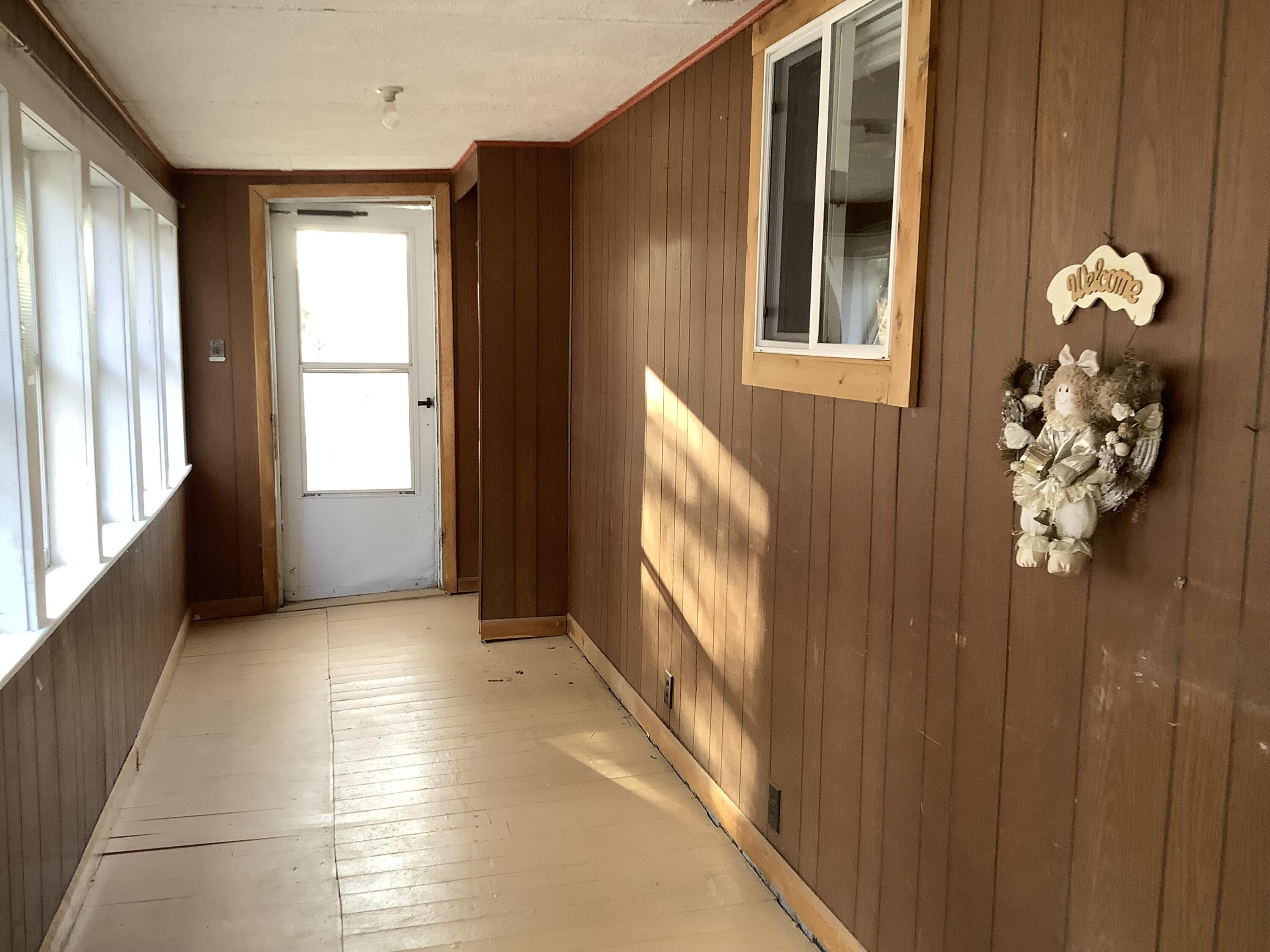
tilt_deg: -7.4
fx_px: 1137
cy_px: 476
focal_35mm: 31
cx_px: 635
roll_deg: -1.3
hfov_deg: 58.4
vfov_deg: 45.4
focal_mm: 3.3
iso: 80
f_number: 2.4
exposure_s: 1/60
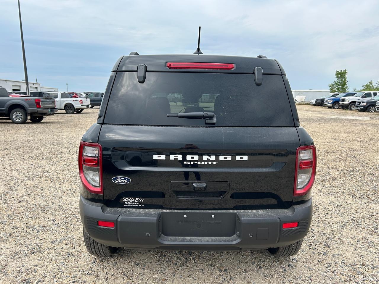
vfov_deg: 53.1
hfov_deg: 67.3
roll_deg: +0.4
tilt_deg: -8.1
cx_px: 190
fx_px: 285
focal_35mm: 26
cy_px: 142
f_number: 1.5
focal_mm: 5.7
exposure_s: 1/1751
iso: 50
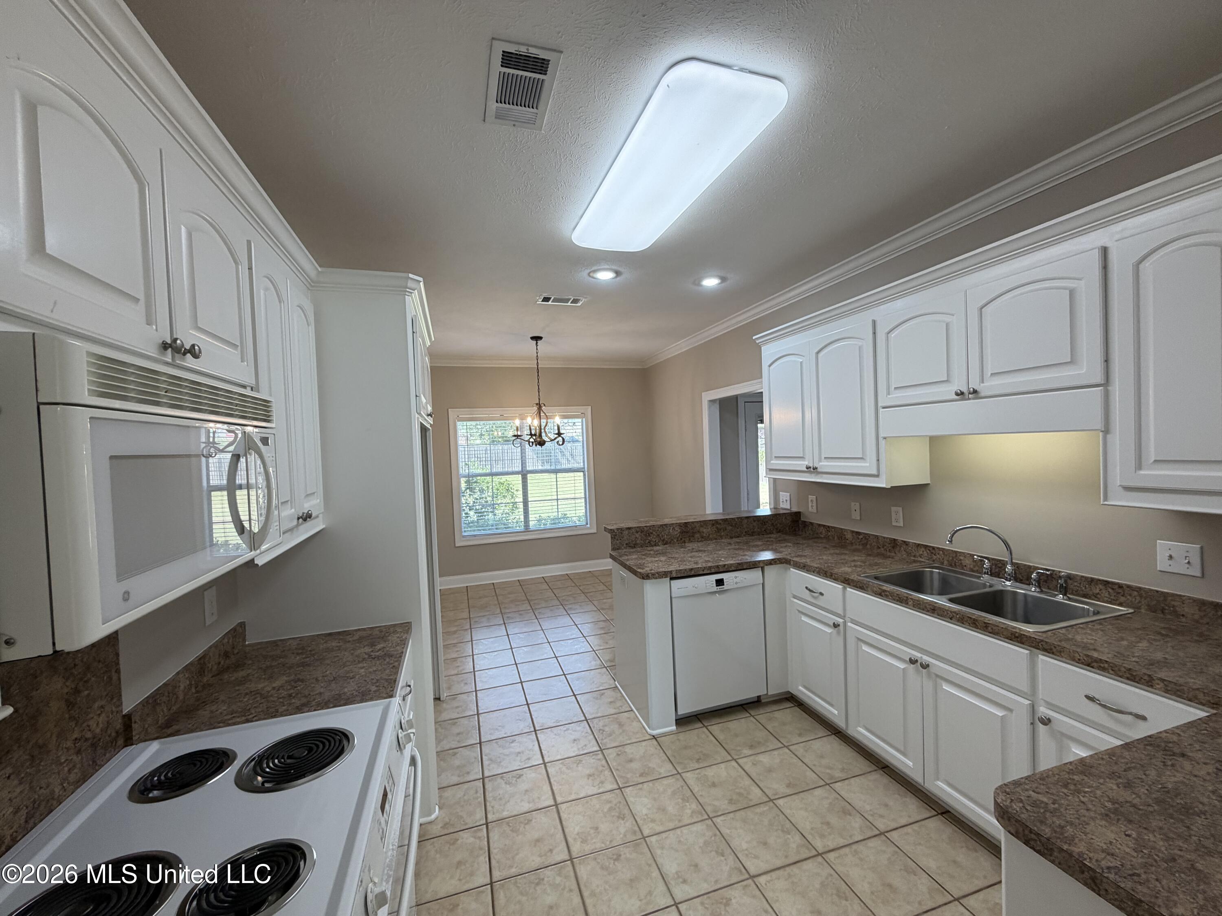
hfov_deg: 102.1
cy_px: 458
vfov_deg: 85.7
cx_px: 611
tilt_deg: -1.5
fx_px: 494
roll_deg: +2.8
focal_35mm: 14
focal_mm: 2.22
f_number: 2.2
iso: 100
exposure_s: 1/120
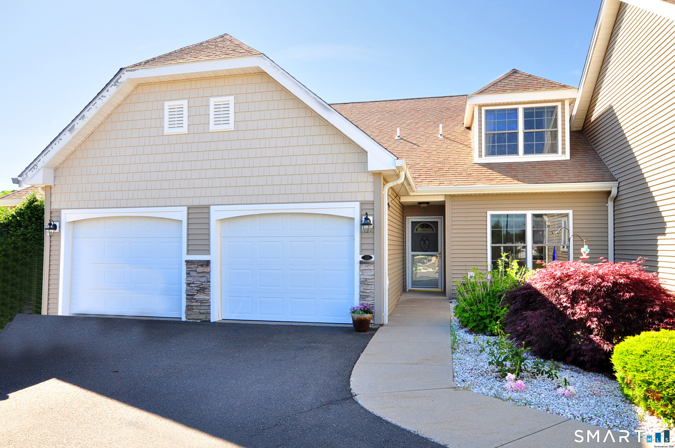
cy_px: 224
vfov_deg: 59.4
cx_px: 338
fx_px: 393
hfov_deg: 81.3
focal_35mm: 21
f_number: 8
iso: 250
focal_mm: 14
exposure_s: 1/125
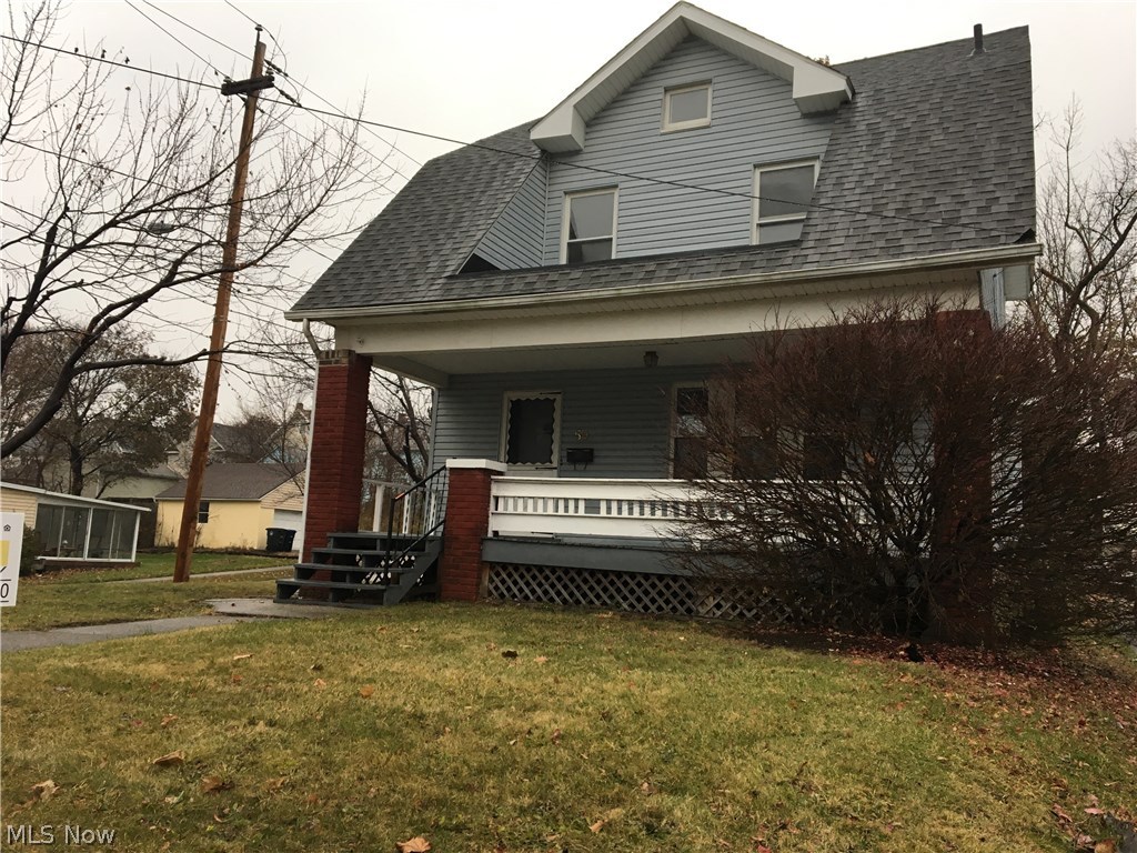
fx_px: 953
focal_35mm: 29
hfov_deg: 61.7
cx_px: 568
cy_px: 426
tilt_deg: +9.4
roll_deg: -1.8
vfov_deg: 48.2
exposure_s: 1/30
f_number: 2.2
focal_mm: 4.15
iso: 25
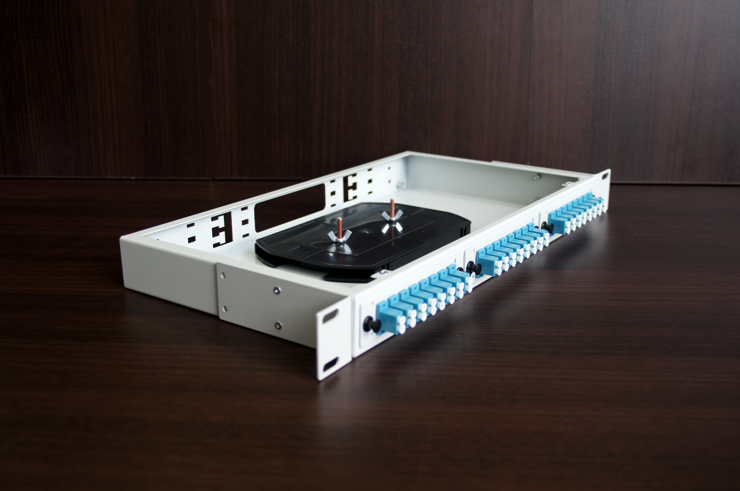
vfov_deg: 34.1
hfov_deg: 49.6
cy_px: 246
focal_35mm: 39
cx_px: 370
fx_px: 801
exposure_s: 1/50
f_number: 4
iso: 200
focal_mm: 26
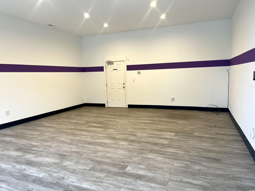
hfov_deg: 67.3
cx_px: 128
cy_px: 96
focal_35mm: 26
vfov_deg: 53.1
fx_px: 192
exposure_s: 1/60
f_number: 1.5
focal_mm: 5.7
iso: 64
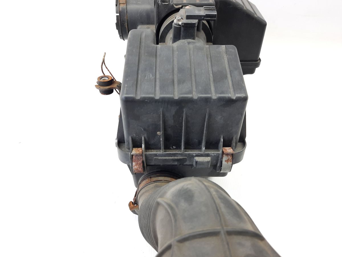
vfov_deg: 54.9
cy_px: 128
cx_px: 171
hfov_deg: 69.4
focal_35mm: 25
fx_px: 247
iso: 160
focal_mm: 4.6
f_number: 2
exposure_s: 1/50
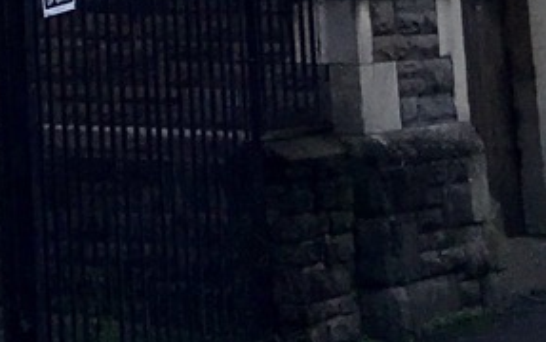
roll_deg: -1.0
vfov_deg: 4.7
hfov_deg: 9.3
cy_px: -1560
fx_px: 3262
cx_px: -253
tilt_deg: +23.2
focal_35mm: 219
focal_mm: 4.15
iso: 25
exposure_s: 1/635
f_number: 2.2
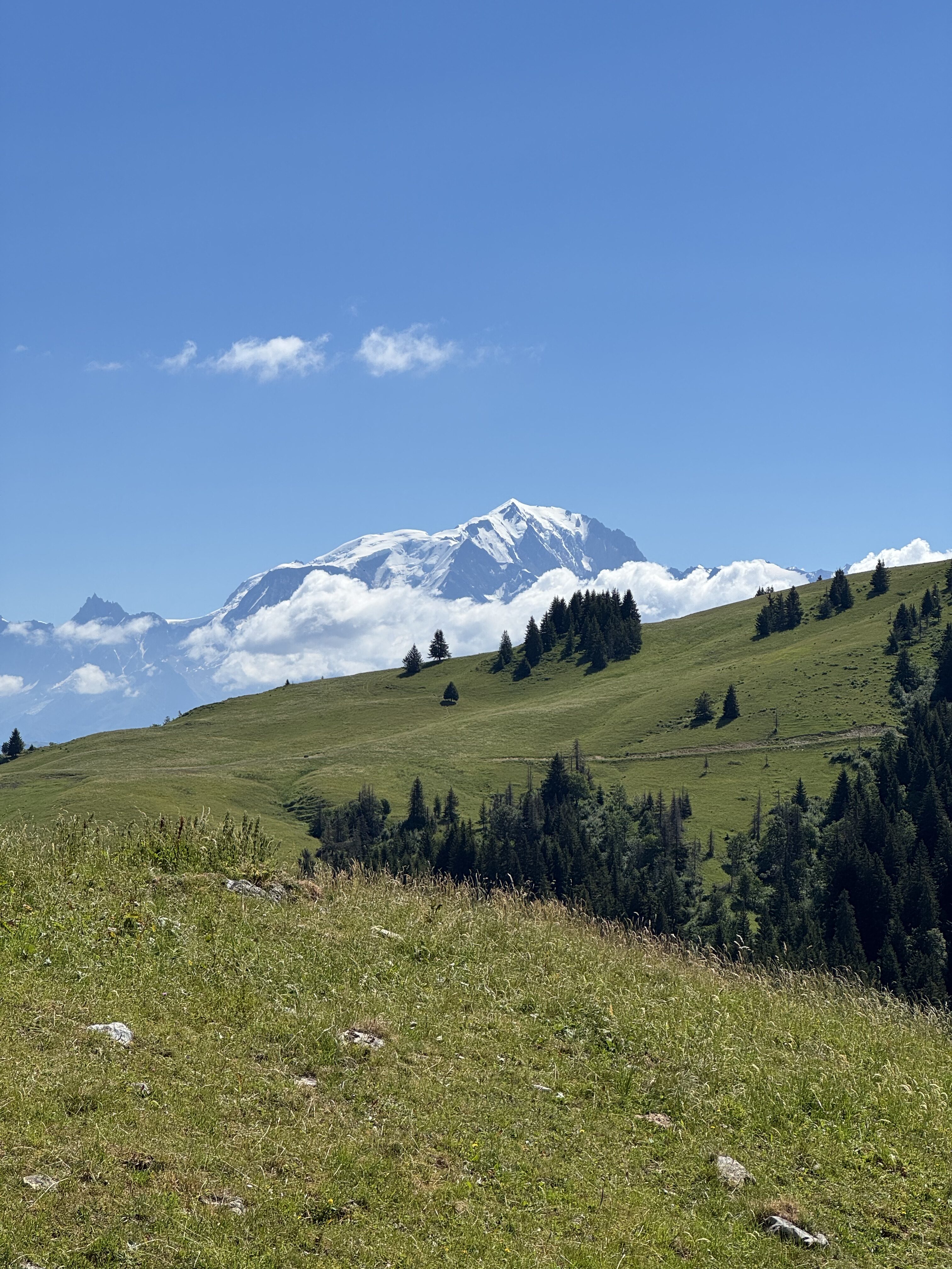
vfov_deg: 25.3
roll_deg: +0.9
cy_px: 634
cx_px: 476
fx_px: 2824
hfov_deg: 19.1
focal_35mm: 77
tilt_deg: +2.4
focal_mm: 9
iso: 25
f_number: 2.8
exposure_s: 1/1672
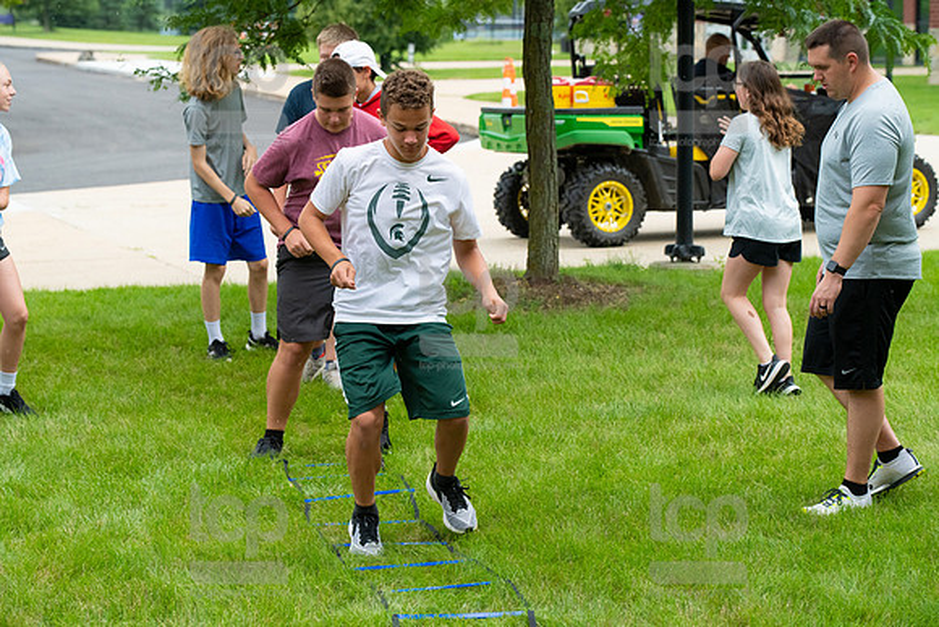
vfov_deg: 13.4
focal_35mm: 102
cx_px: 470
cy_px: 314
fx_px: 2661
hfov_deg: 20.0
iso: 1250
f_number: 5.6
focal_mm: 102
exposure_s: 1/1000
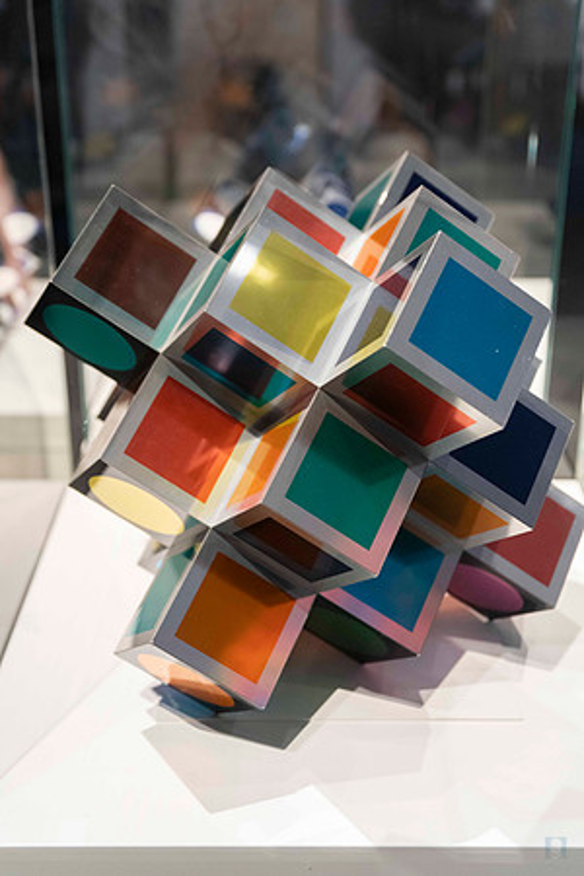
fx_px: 1265
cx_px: 292
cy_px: 438
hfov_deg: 26.0
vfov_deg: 38.2
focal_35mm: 52
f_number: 2.8
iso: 2800
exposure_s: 1/100
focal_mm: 52
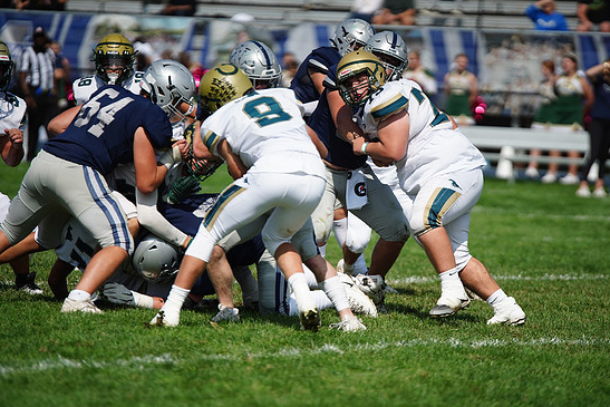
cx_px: 318
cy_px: 201
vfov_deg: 4.3
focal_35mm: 318
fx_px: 5389
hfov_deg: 6.5
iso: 400
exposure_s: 1/8000
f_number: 2.8
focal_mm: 300
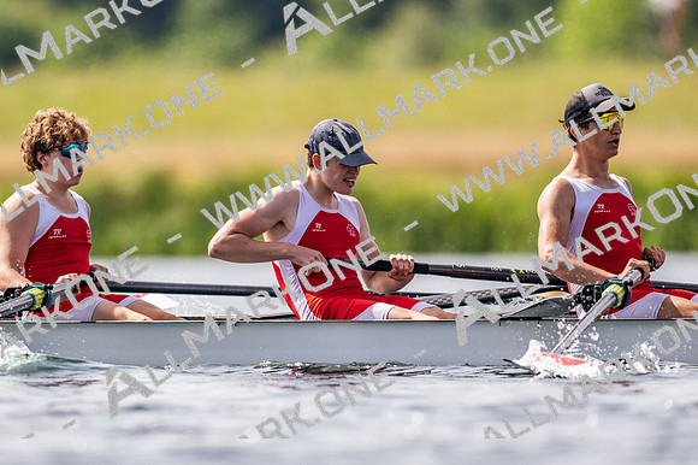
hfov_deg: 2.3
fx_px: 17439
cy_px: 232
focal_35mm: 900
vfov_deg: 1.5
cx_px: 349
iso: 180
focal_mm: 600
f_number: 4
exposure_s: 1/2500
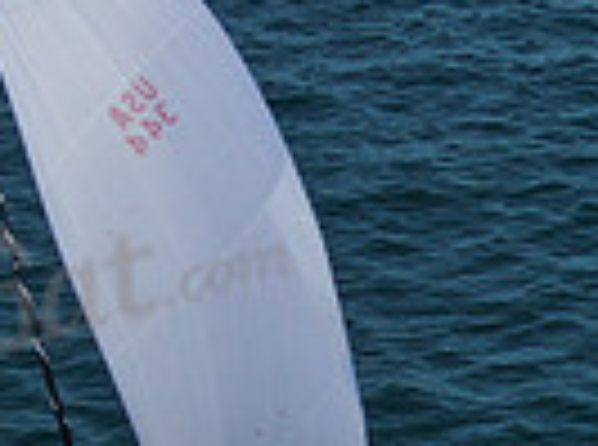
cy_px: 525
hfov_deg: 9.4
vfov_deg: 7.0
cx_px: 553
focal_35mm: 210
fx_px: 3618
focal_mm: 8.6
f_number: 3.8
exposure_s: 1/1250
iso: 100
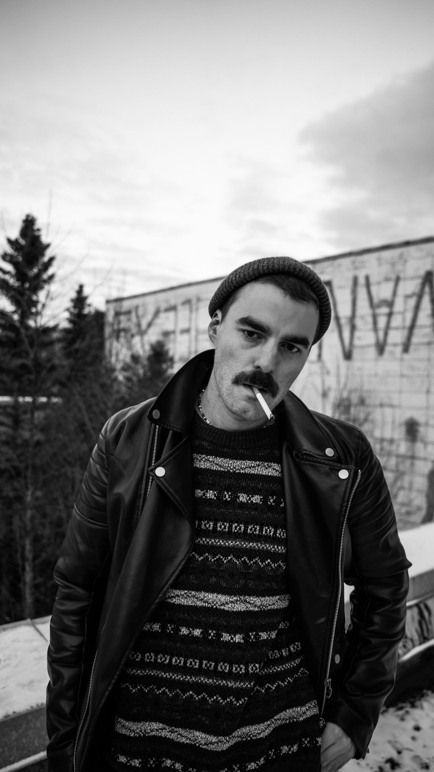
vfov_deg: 69.9
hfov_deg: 42.9
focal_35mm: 27
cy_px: 390
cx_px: 210
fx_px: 552
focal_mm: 25.1
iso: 250
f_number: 2.8
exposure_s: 1/60
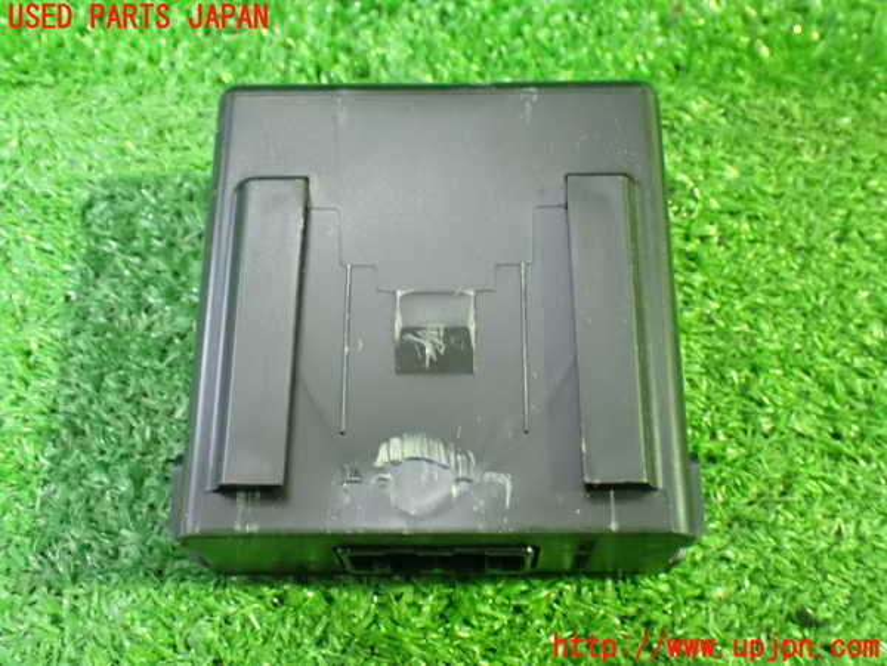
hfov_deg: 42.9
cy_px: 333
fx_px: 1127
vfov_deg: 32.9
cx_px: 444
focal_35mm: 44
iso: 1600
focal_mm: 7.84
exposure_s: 1/25
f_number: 2.9
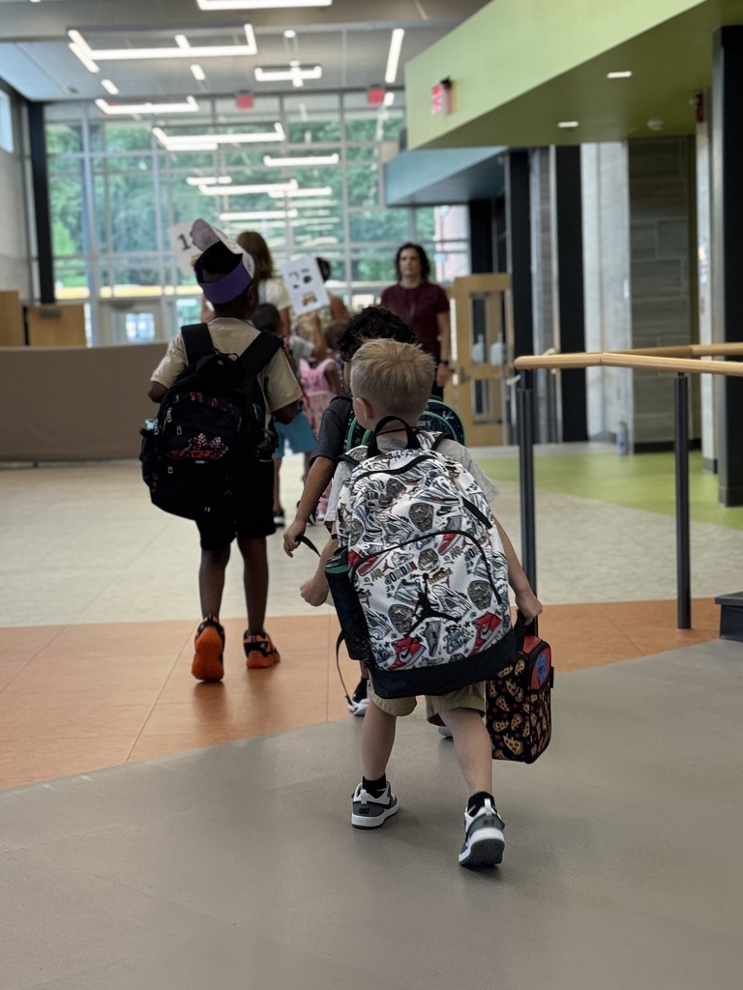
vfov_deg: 39.7
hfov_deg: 30.3
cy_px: 495
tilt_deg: -6.9
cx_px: 372
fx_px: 1374
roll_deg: +2.9
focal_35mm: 48
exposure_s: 1/120
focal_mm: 6.76
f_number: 1.78
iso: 100
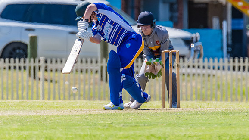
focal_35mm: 1127
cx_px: 114
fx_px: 7440
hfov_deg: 1.9
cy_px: 43
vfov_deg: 1.1
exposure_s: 1/2000
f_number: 6.3
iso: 640
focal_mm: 600
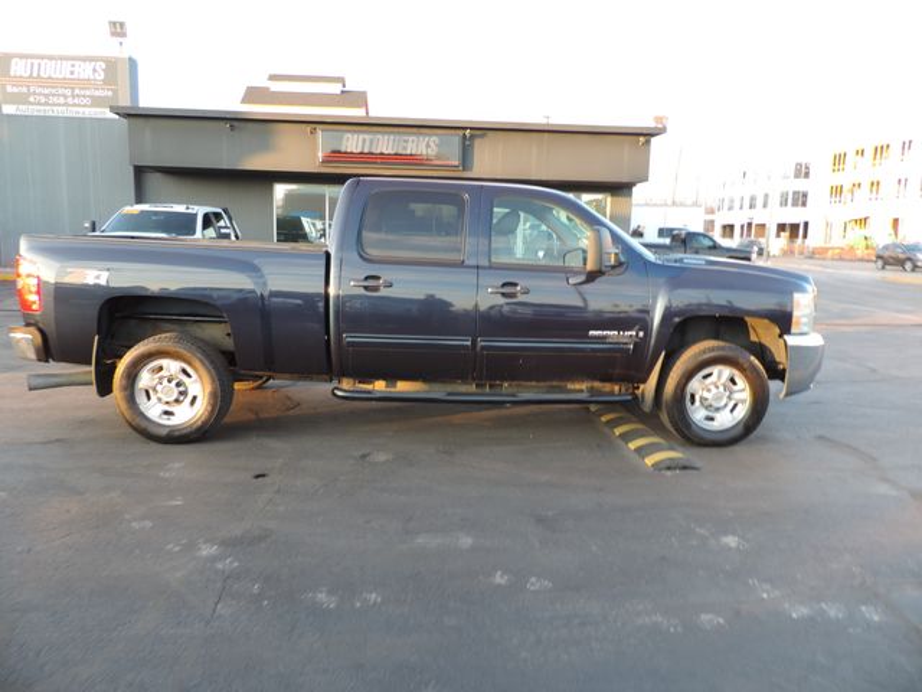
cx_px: 461
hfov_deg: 71.6
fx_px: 639
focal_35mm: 24
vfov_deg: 56.8
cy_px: 346
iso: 80
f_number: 3
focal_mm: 4.3
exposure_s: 1/40
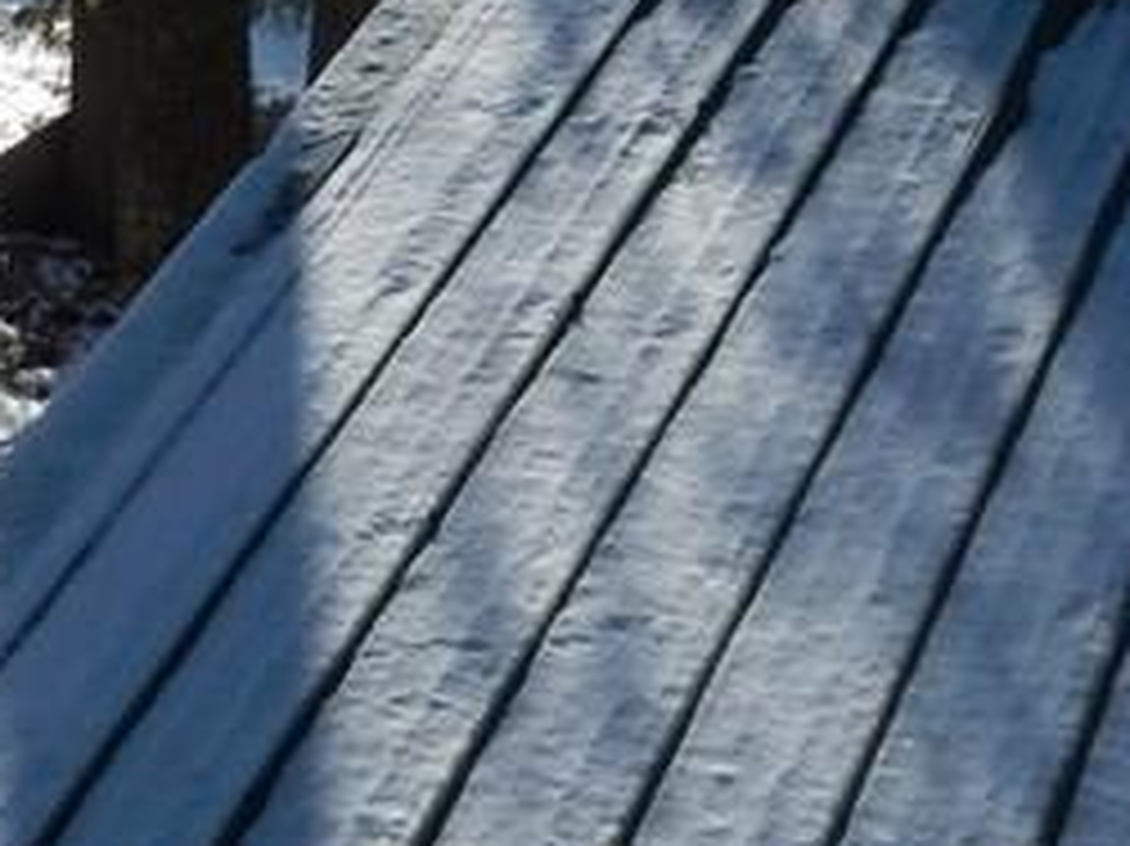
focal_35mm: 102
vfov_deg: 14.3
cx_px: -239
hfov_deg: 18.3
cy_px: 45
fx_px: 3328
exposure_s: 1/2000
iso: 125
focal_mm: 4.5
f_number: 3.2
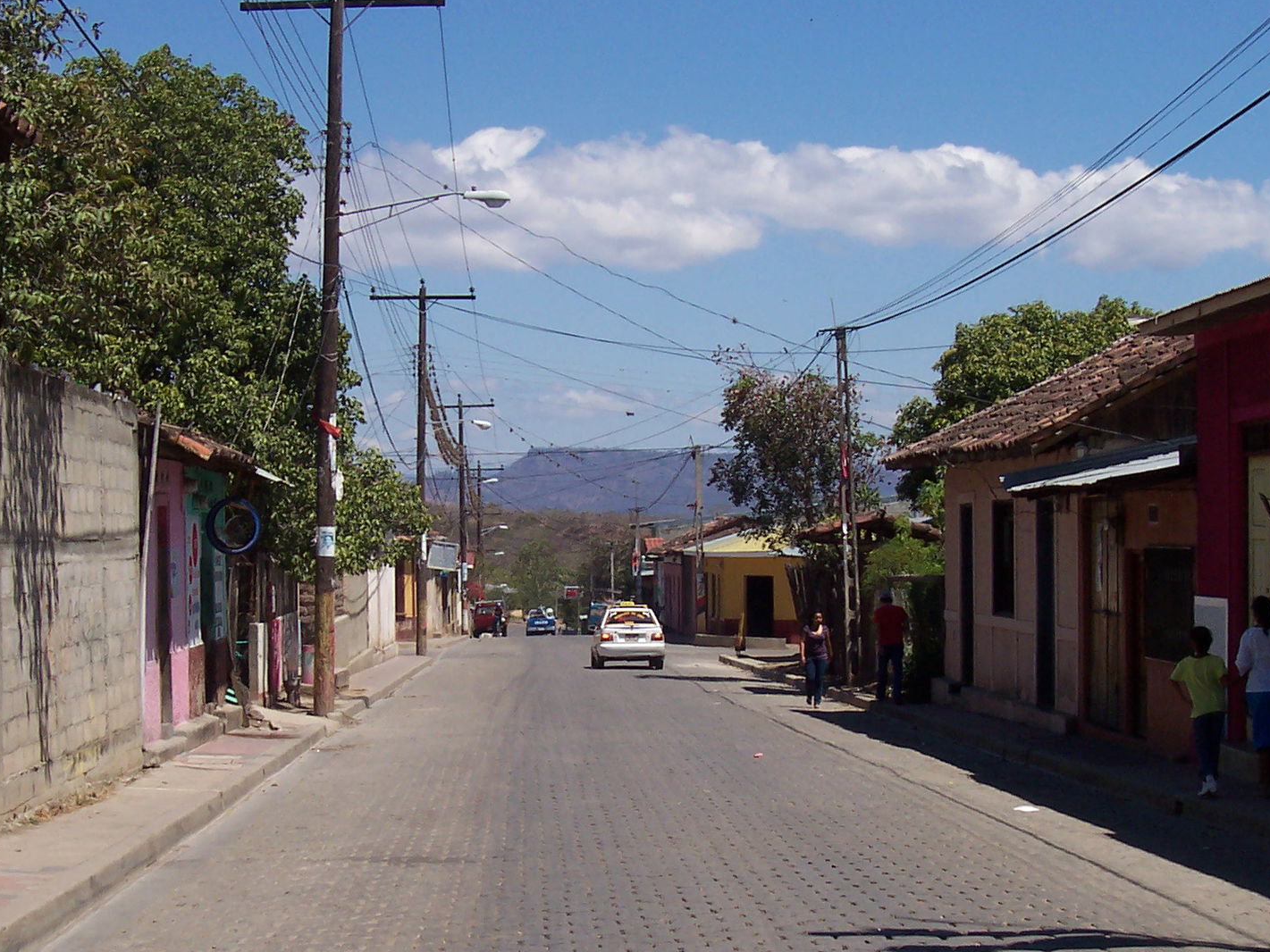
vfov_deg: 19.1
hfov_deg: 25.3
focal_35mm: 77
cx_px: 610
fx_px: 2825
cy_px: 623
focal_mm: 8.6
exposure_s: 1/750
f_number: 6.7
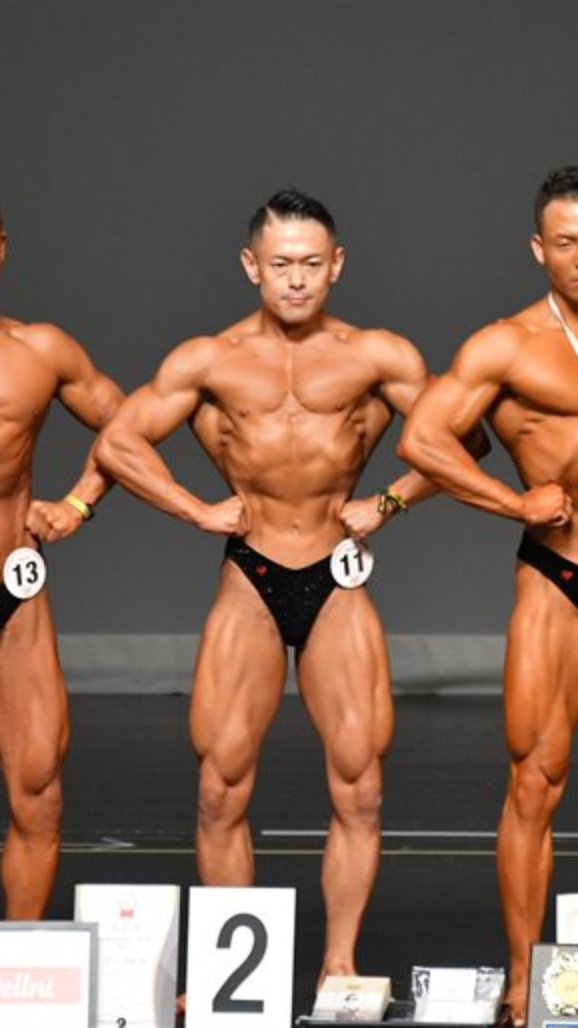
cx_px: 357
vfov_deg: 4.0
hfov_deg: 2.2
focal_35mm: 545
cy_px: 514
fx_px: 14854
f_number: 5.6
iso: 2500
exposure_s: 1/400
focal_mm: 230
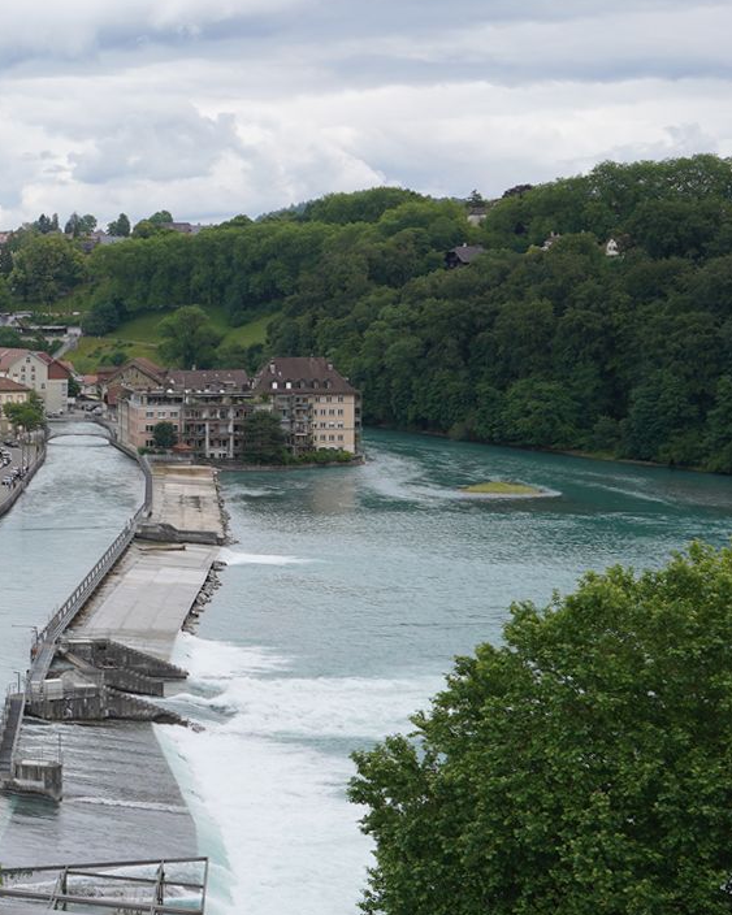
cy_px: 351
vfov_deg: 29.5
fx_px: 1734
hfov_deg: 19.9
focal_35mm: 64
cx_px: -436
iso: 100
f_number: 10
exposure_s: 1/100
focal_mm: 24
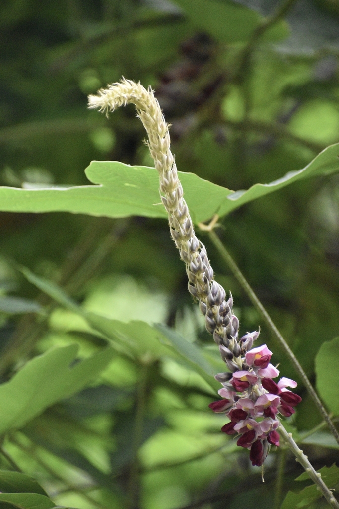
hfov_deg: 4.4
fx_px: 4448
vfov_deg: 6.5
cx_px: 170
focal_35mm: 315
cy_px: 254
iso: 5600
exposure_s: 1/500
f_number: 5.3
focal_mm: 210
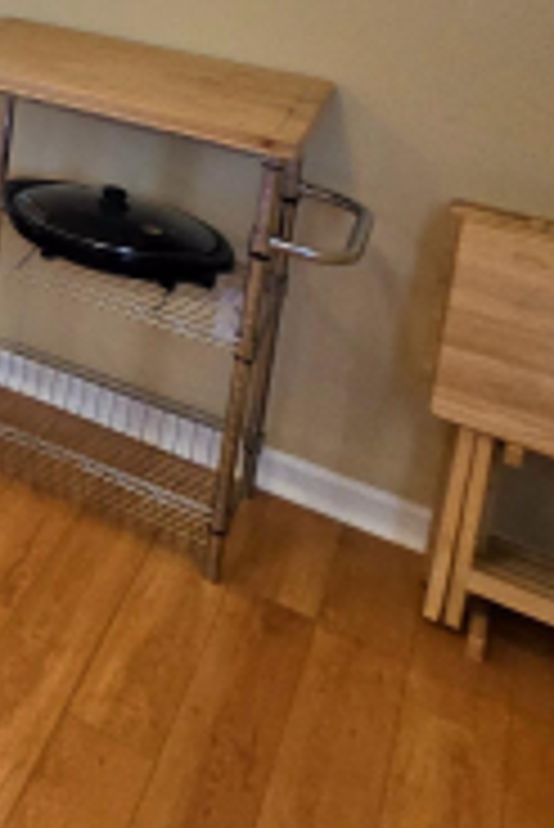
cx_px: -745
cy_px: -171
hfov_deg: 15.6
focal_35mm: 49
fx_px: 1129
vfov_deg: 32.9
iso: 160
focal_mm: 2.2
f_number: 2.2
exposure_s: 1/60.2
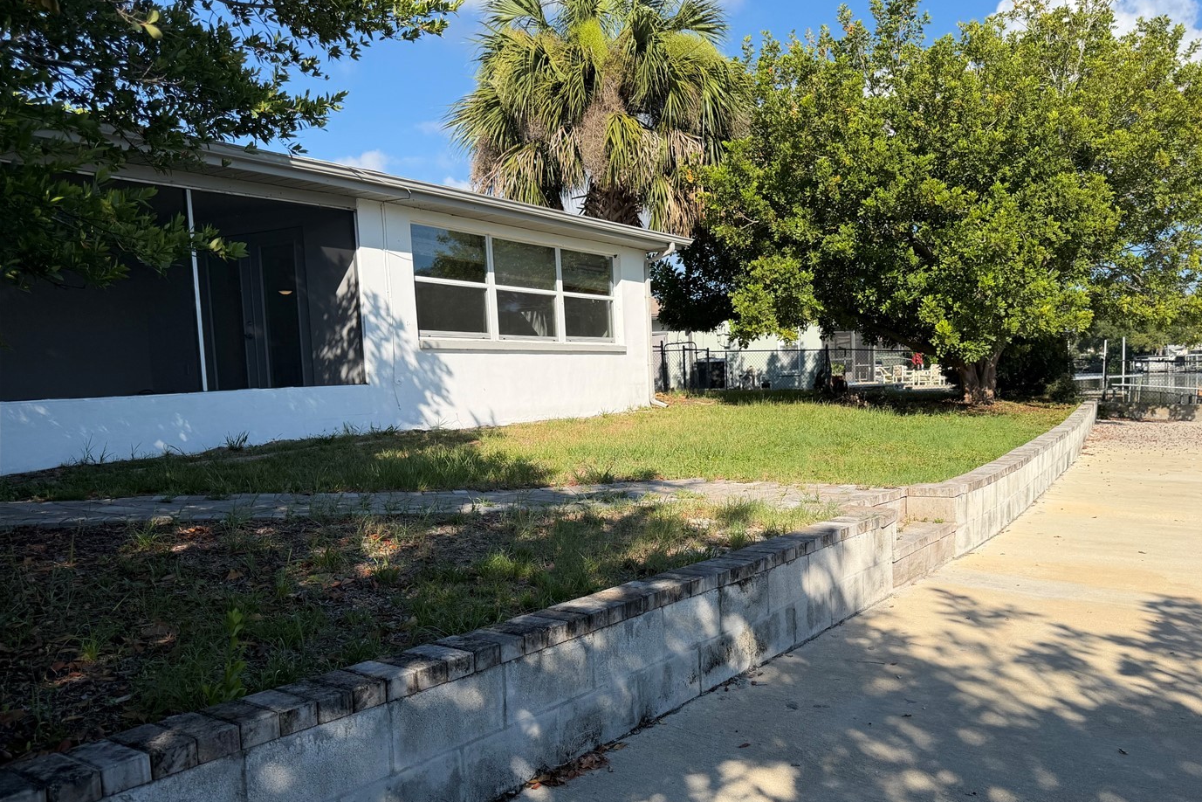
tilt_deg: -6.8
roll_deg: +2.1
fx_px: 968
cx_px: 697
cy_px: 479
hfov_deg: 63.3
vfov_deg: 44.7
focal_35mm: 29
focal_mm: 6.76
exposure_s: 1/3584
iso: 80
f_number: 1.78
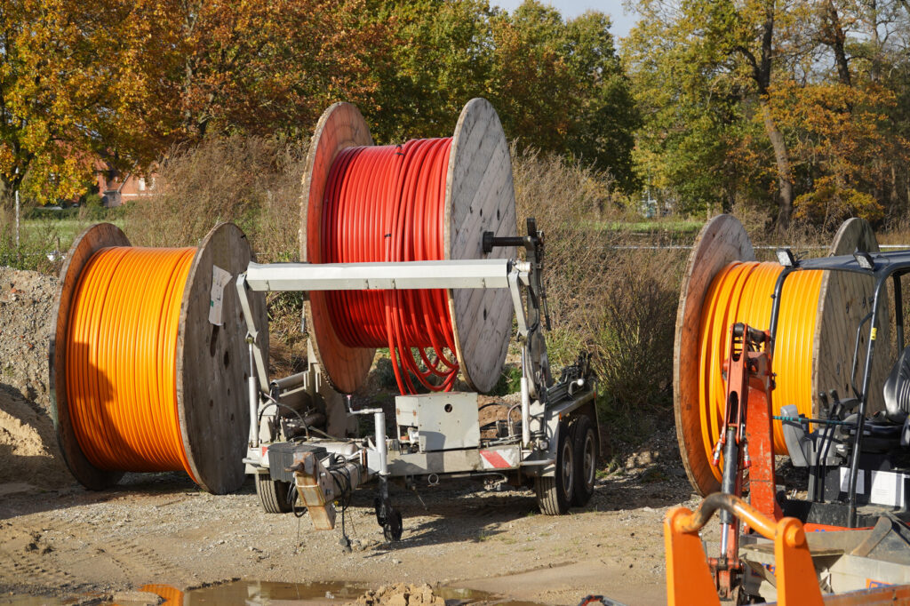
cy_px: 303
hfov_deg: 21.9
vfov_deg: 14.7
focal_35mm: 93
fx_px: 2350
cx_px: 455
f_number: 5.6
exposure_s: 1/320
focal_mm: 62
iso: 100
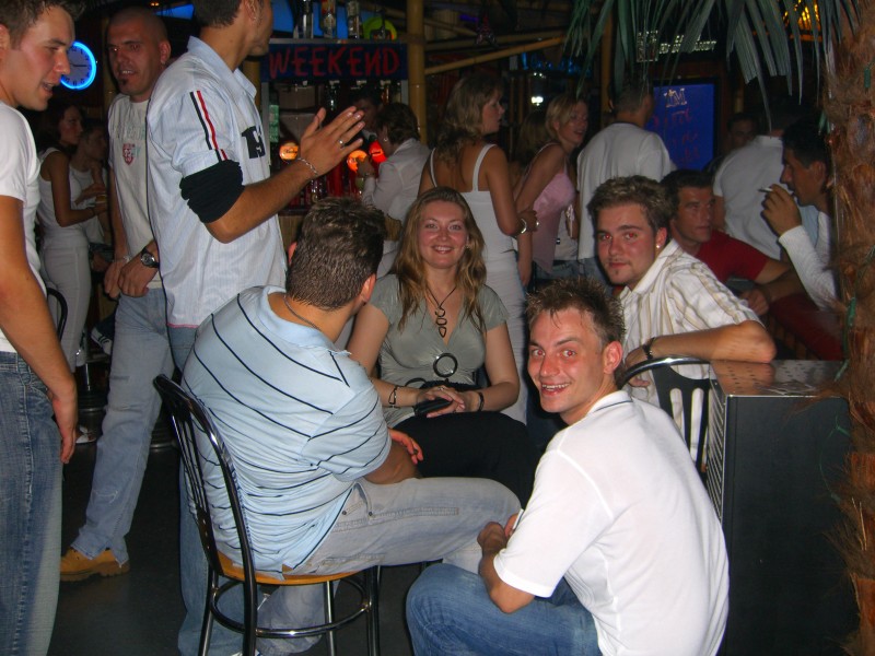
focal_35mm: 38
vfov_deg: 37.7
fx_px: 961
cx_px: 438
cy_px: 328
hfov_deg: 49.0
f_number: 2.8
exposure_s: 1/60
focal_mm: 7.9
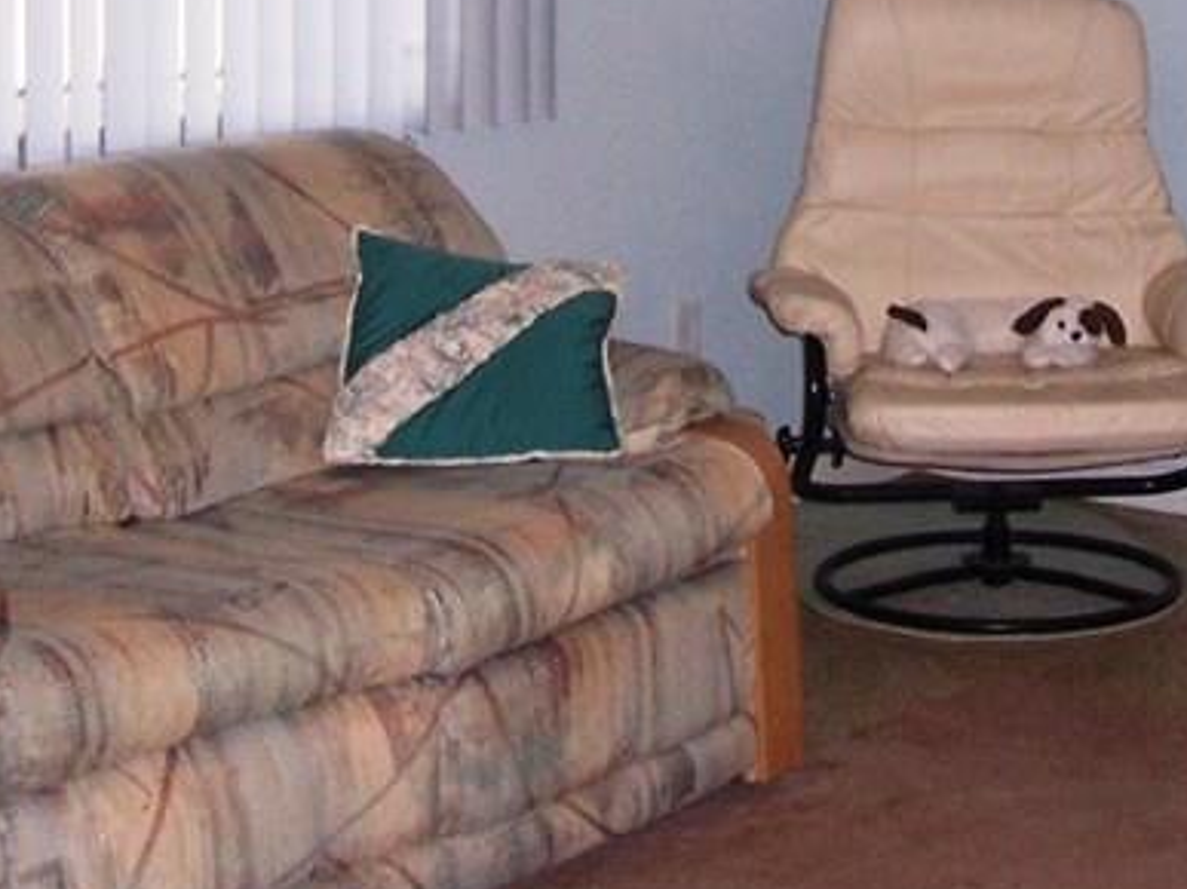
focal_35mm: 90
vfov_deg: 16.0
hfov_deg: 21.7
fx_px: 3085
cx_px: 804
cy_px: -49
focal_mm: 5.6
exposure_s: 1/60
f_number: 2.7
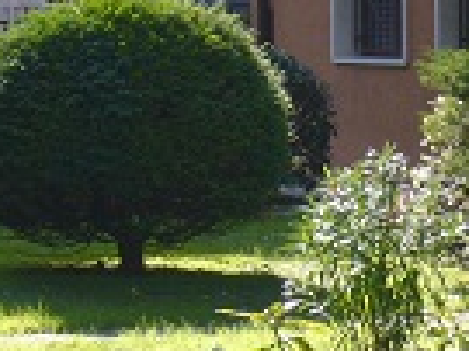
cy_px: 372
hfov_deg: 8.1
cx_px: 479
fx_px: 3289
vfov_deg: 6.1
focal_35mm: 243
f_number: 5.3
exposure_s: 1/100
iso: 80
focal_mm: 15.5
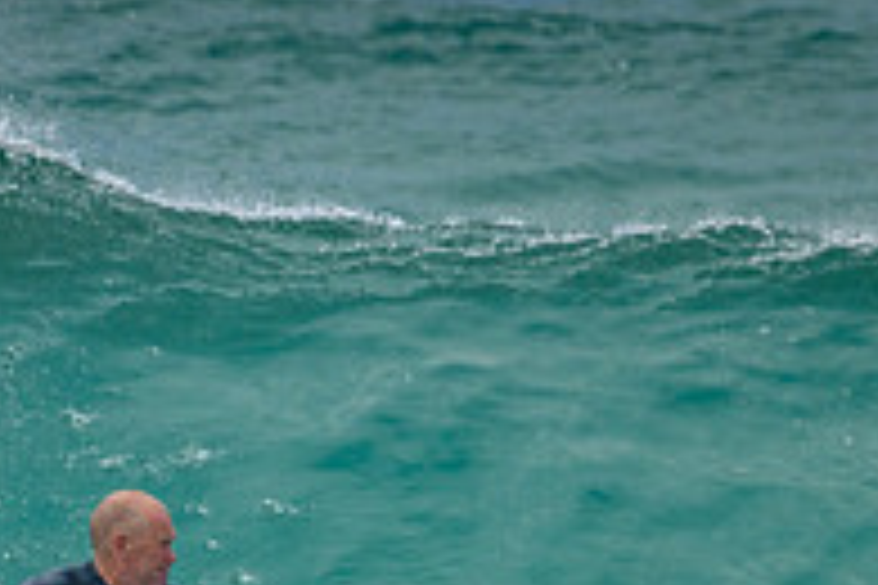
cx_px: 108
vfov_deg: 0.6
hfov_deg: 0.9
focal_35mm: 2382
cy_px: 749
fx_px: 58090
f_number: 11
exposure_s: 1/2000
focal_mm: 800
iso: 900
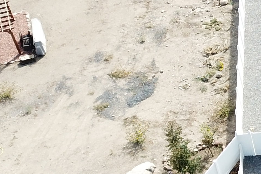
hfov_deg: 15.3
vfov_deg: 11.9
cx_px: 483
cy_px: 20
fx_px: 827
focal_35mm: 114
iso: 100
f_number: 2.2
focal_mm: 4.73
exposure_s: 1/510
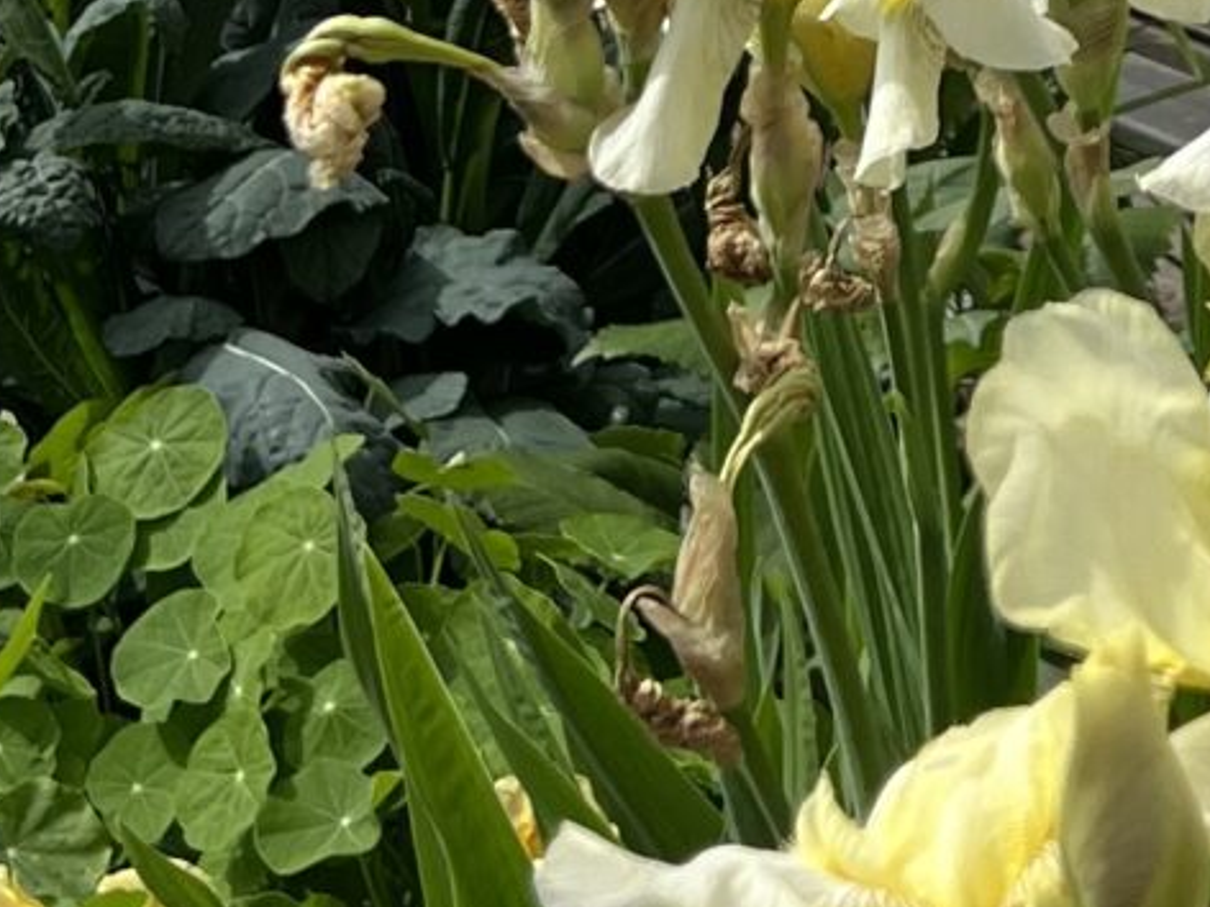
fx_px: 4929
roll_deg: -0.4
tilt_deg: -6.2
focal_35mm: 141
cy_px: -756
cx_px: 1397
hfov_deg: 13.7
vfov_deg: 9.9
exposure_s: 1/6993
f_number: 1.5
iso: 50
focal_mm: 5.7
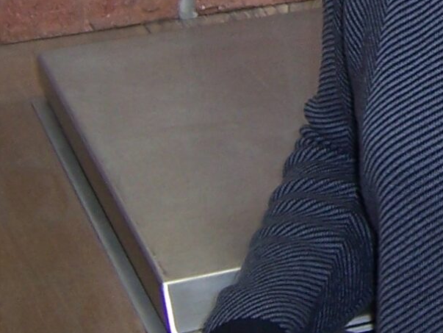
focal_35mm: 140
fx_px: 1793
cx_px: 563
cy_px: -168
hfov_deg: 13.6
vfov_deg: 10.3
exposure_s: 1/60
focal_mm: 5.5
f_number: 2.8
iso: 80
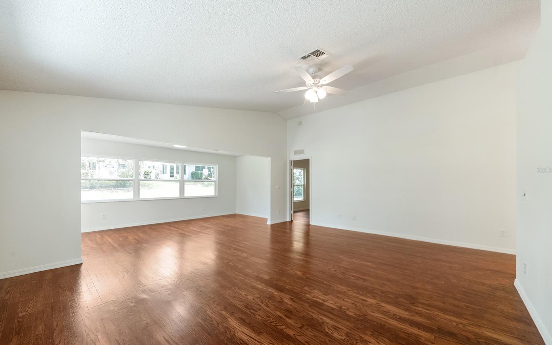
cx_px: 277
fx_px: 196
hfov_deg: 109.4
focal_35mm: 13
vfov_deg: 82.8
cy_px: 170
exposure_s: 1/30
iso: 2000
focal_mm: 12
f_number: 9
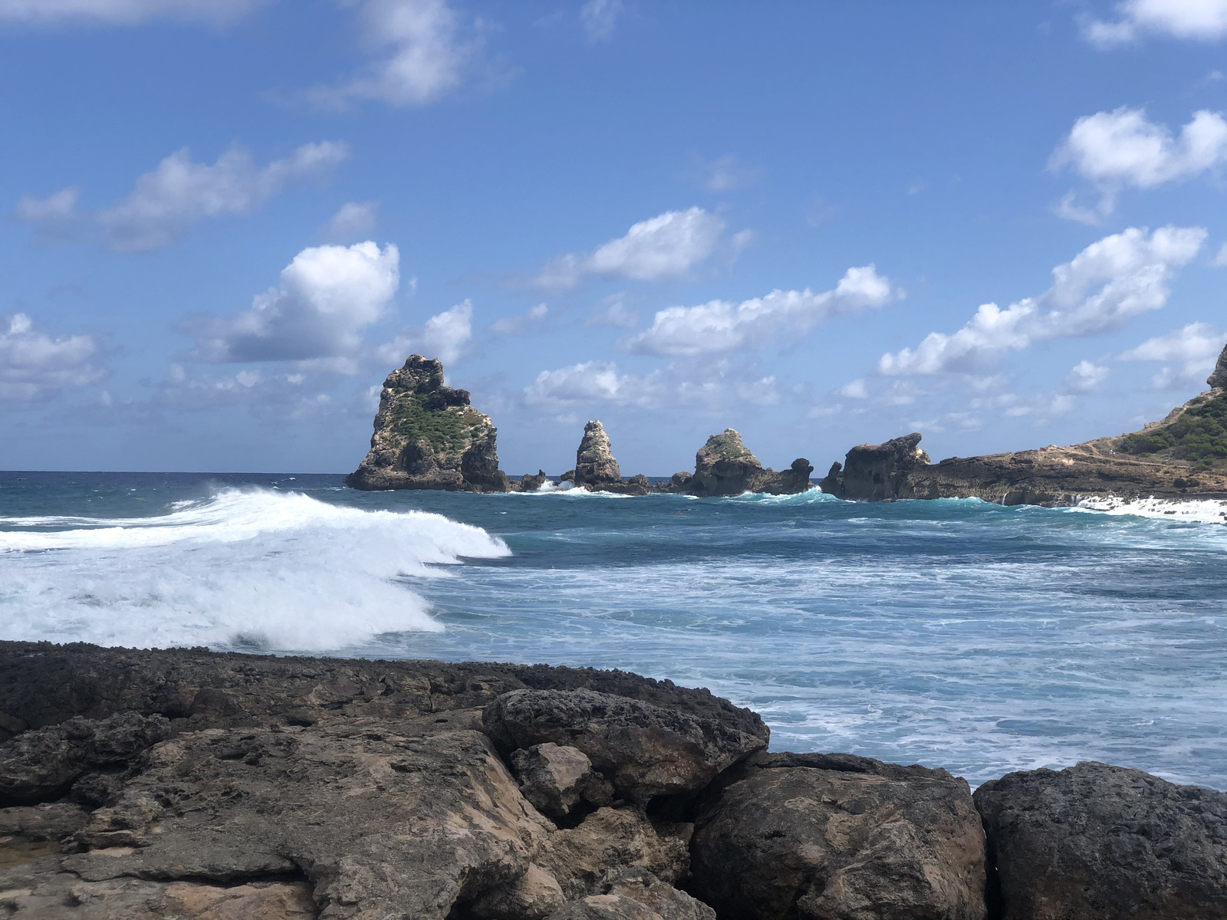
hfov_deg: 36.8
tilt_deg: +1.2
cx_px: 614
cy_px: 460
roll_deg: +0.4
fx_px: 1843
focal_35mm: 52
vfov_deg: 28.0
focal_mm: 6
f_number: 2.4
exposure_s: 1/1656
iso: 16
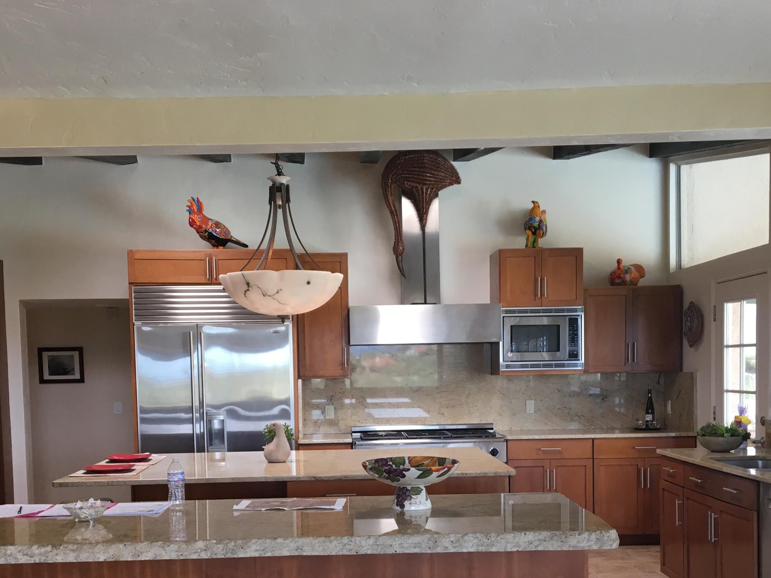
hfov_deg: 42.1
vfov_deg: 31.6
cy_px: 434
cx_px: 377
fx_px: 1002
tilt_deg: -3.1
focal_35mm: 45
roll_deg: +0.8
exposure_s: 1/40
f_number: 2.2
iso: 25
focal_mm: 4.15
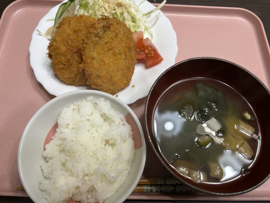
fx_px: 203
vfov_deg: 53.1
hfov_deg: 67.3
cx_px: 135
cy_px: 102
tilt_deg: -66.8
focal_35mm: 26
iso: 100
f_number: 1.5
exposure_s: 1/121
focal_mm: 5.7
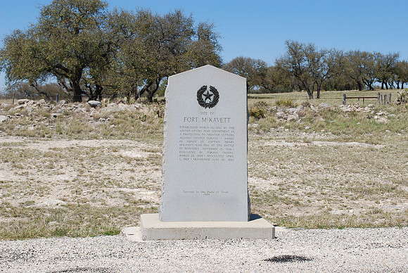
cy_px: 136
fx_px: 613
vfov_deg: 25.1
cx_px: 204
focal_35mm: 54
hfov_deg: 36.8
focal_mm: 36
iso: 100
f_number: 9
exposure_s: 1/320
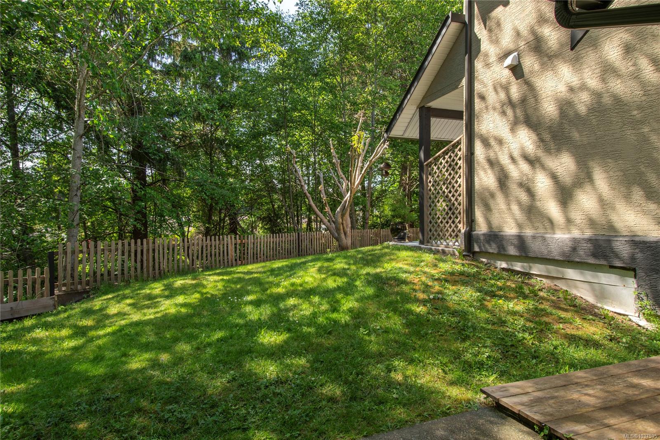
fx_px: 330
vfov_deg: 67.4
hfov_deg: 90.0
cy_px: 220
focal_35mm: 18
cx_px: 330
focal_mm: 12
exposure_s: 1/80
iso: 125
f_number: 8
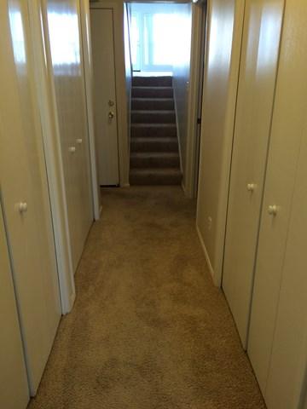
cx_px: 154
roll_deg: +0.5
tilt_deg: -23.1
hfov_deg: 48.2
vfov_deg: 61.7
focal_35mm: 29
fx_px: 343
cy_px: 204
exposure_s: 1/30
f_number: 2.2
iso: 80
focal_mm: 4.15
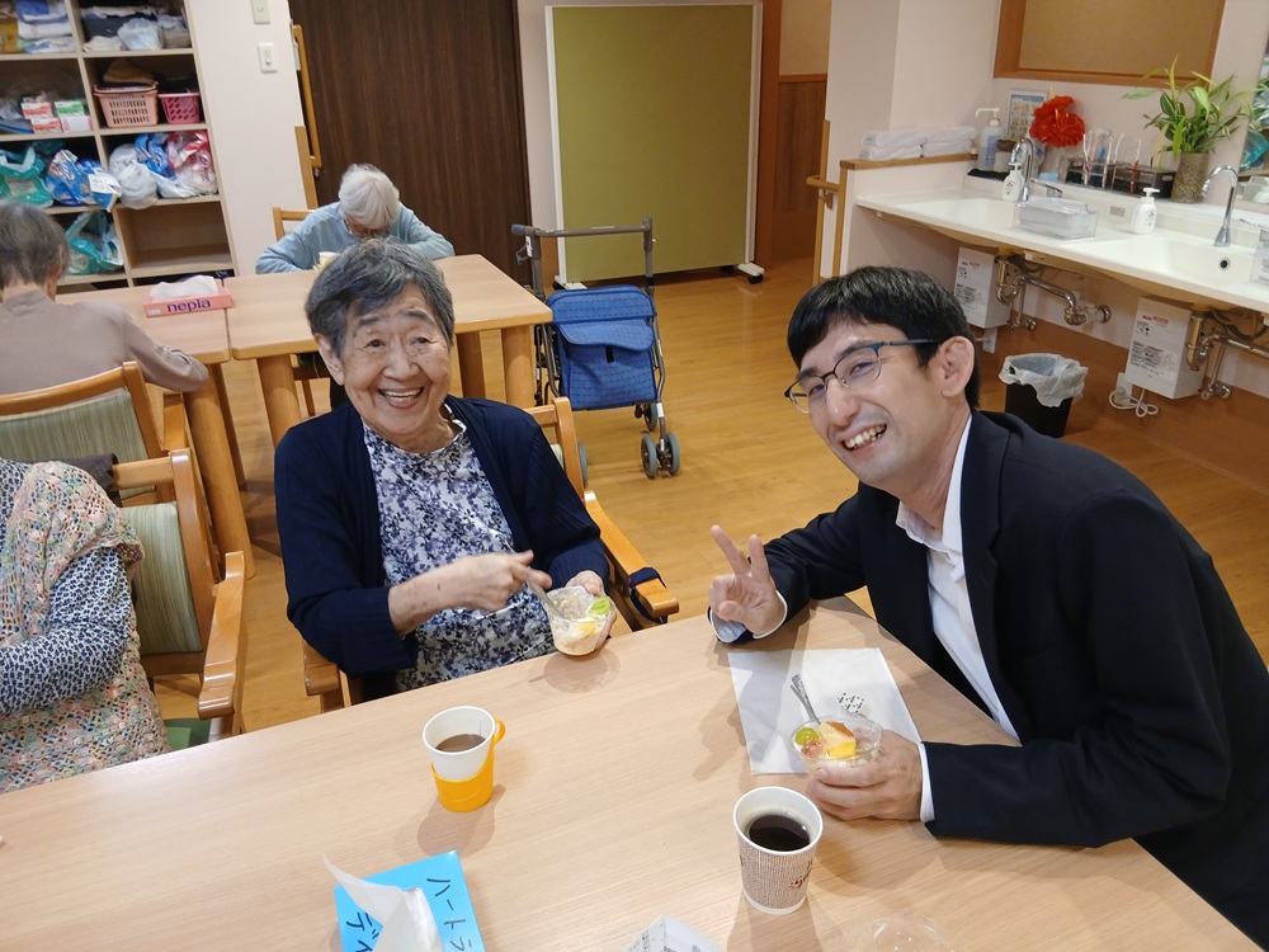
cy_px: 476
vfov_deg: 53.1
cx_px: 634
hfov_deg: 67.3
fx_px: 953
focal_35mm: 26
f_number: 1.8
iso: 160
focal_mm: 3.86
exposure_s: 1/50
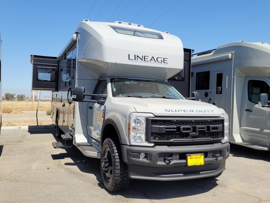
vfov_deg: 53.1
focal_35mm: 26
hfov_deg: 67.3
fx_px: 203
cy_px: 102
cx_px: 135
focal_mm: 5.4
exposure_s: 1/1910
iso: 40
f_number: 1.8
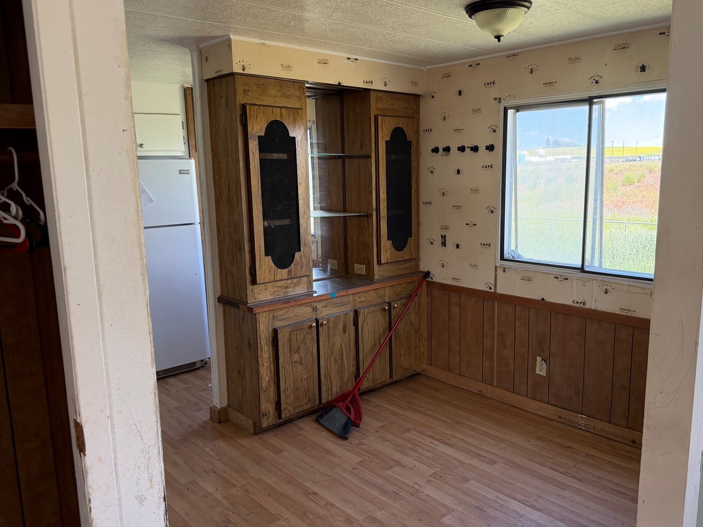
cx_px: 383
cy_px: 263
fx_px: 569
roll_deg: +1.4
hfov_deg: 63.3
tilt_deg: -8.6
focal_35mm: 28
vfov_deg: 49.8
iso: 200
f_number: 1.78
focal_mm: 6.76
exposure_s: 1/210
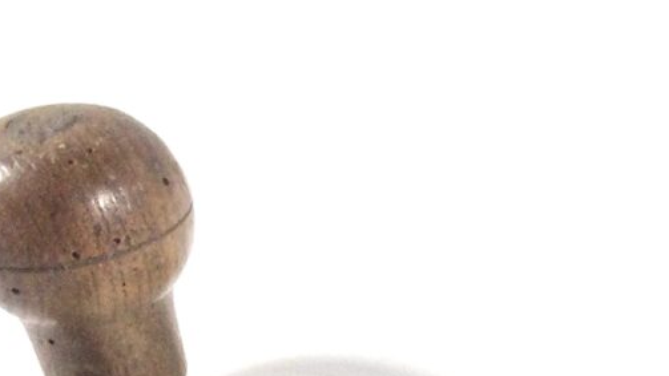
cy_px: 945
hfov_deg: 15.8
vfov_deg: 8.5
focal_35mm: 129
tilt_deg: -48.6
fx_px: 2288
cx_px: 859
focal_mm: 3.3
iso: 40
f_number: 2.4
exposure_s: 1/100
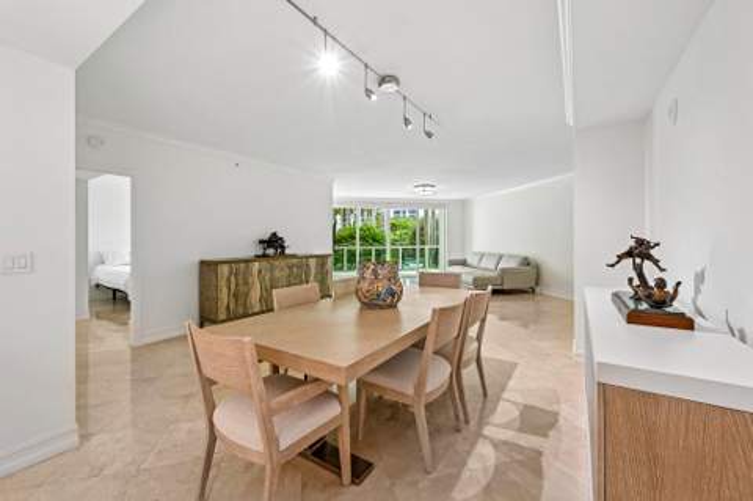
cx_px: 376
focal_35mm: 14
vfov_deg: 81.1
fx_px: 293
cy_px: 250
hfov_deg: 104.3
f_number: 8
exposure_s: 1/320
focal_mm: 14
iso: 2500
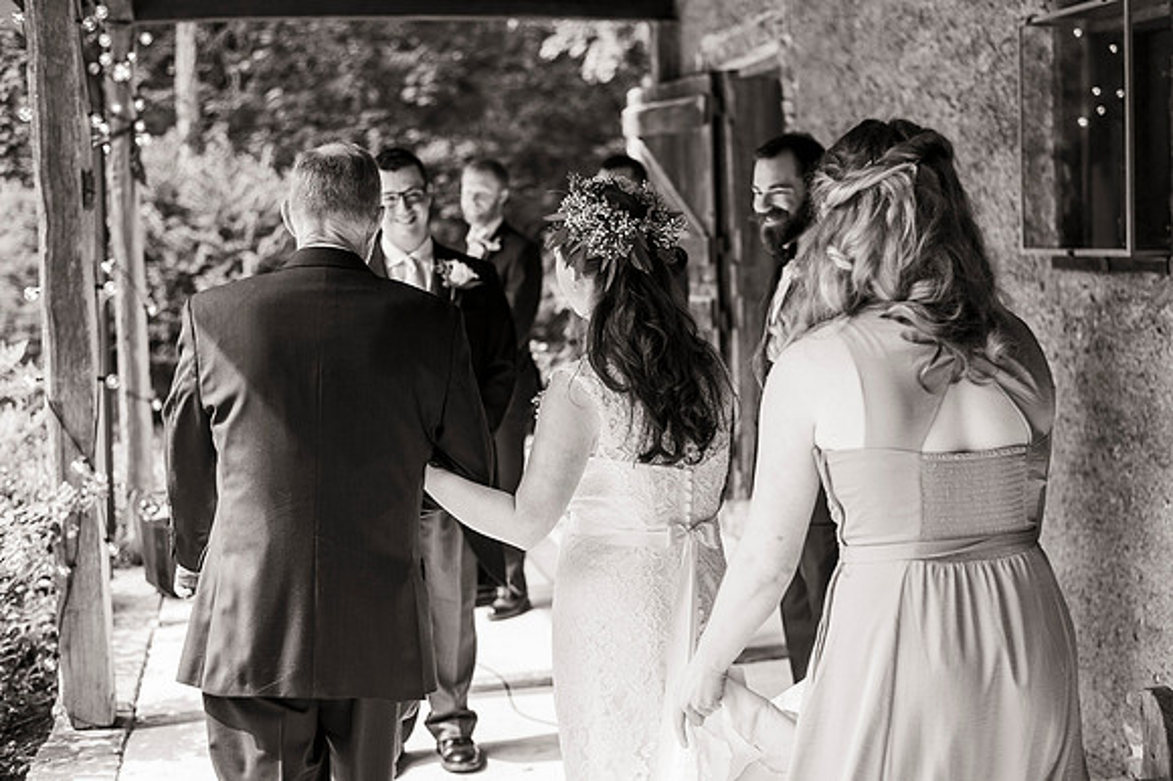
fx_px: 1628
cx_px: 586
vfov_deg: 27.0
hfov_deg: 39.6
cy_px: 390
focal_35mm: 50
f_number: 2.8
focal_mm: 50
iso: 320
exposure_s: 1/640
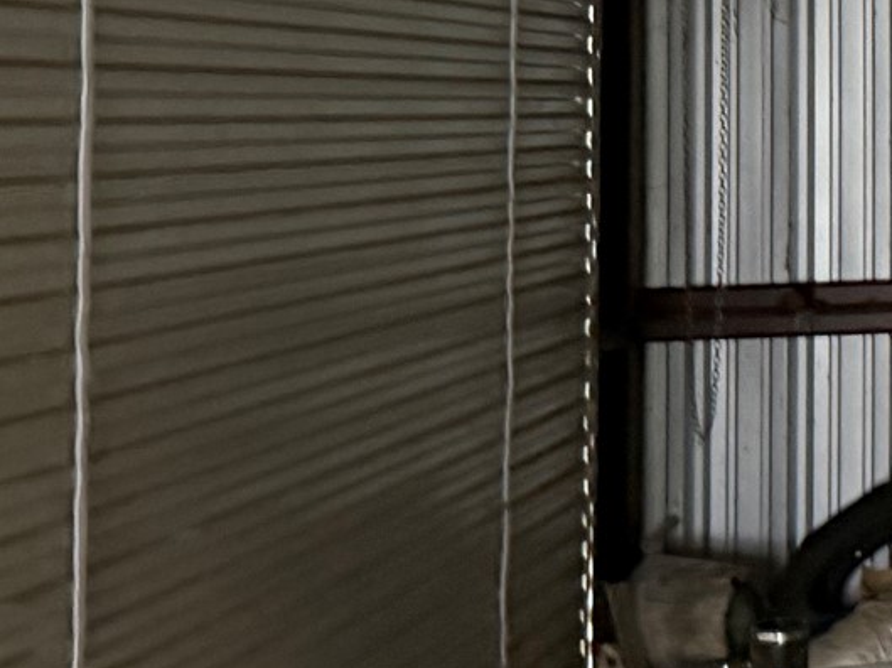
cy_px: -67
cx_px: 1497
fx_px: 2395
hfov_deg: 17.8
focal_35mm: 93
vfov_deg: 15.5
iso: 1000
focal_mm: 6.76
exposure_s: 1/35
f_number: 1.78
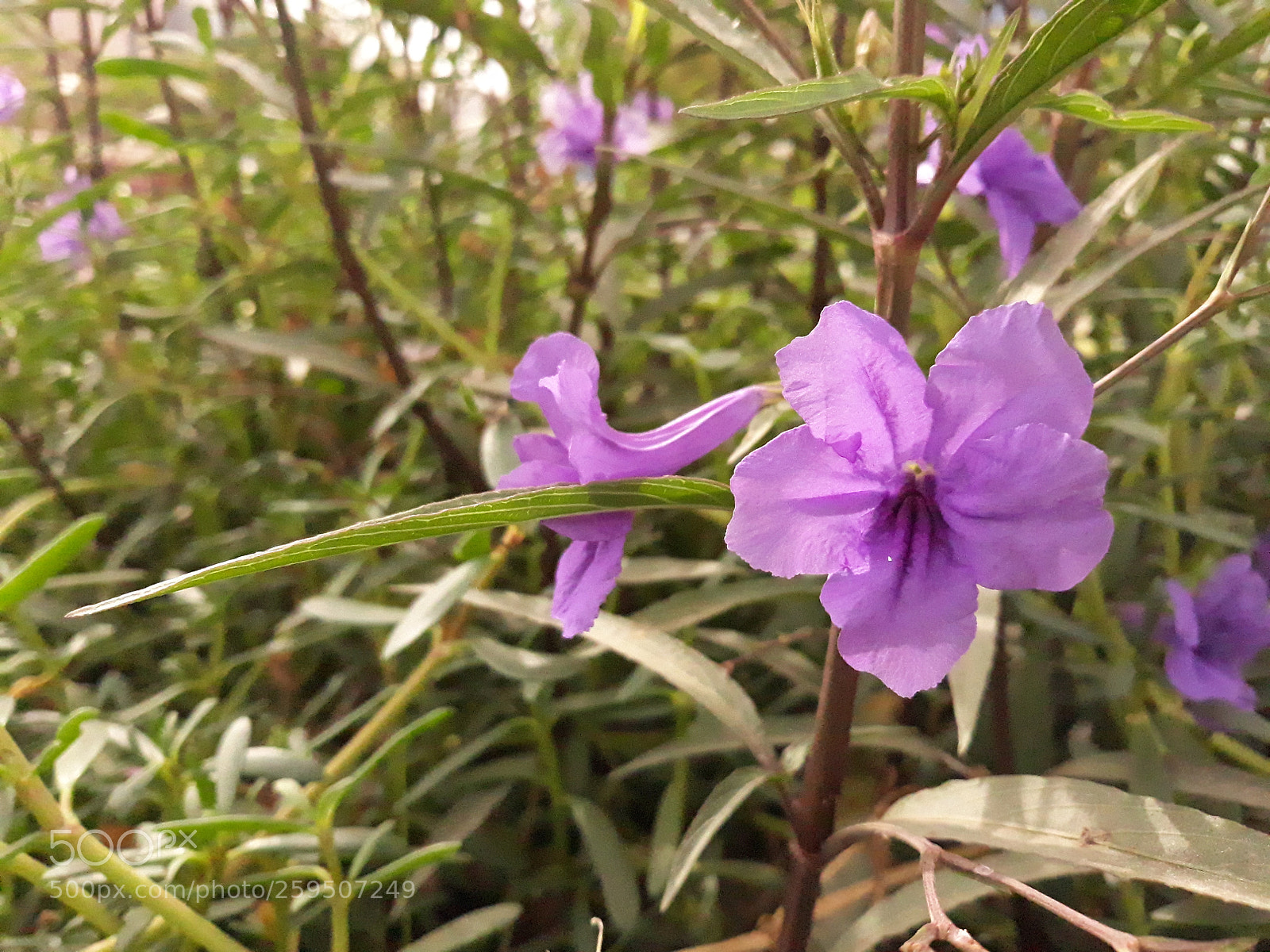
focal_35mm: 27
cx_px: 635
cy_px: 476
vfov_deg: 51.4
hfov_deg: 65.3
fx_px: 991
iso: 800
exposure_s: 1/7752
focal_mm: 3.71
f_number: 1.7
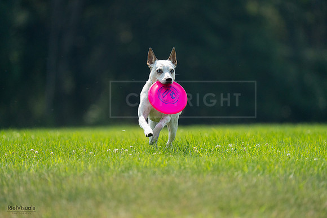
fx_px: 5451
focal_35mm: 600
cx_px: 164
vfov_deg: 2.3
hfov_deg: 3.4
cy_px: 109
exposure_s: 1/4000
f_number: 6.3
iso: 2000
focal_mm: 600
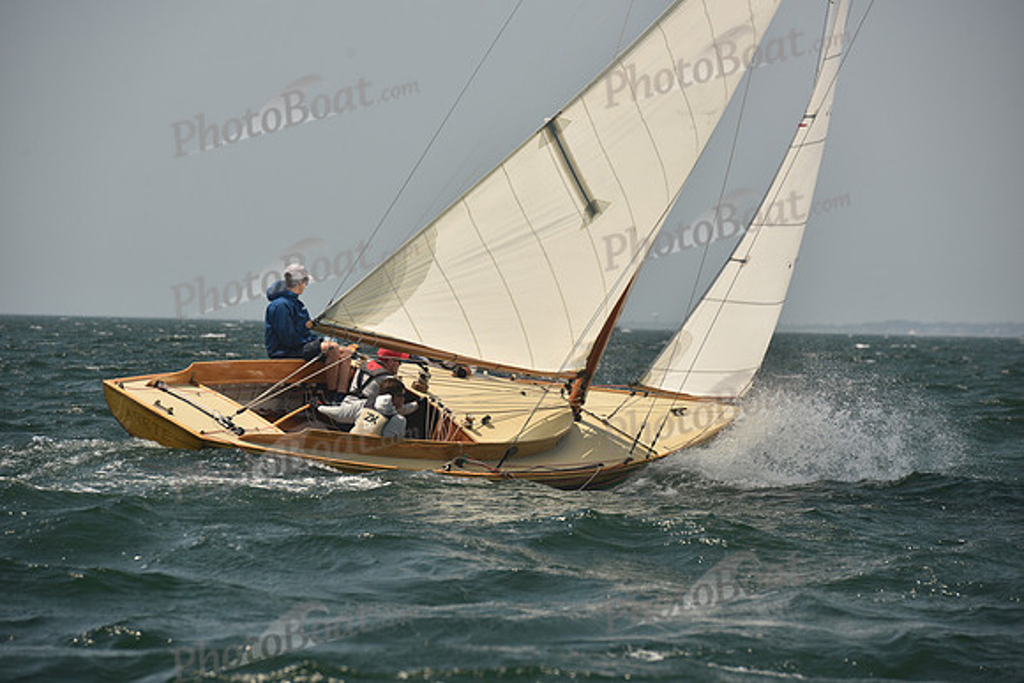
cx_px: 512
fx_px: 5690
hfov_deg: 10.3
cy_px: 342
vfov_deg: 6.9
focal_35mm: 200
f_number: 7.1
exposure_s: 1/640
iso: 250
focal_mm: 200
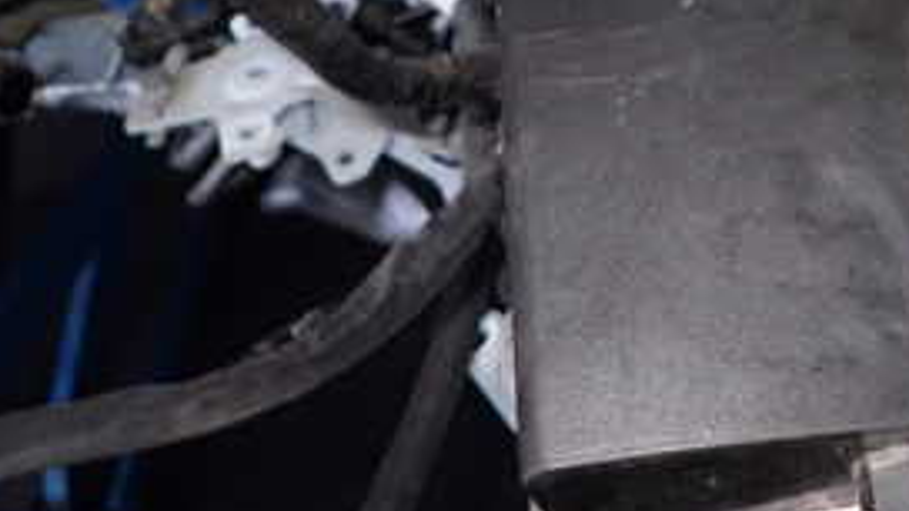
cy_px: -57
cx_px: 782
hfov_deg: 33.4
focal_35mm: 60
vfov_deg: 19.2
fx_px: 1446
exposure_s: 1/30
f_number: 5.6
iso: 320
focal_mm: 4.5
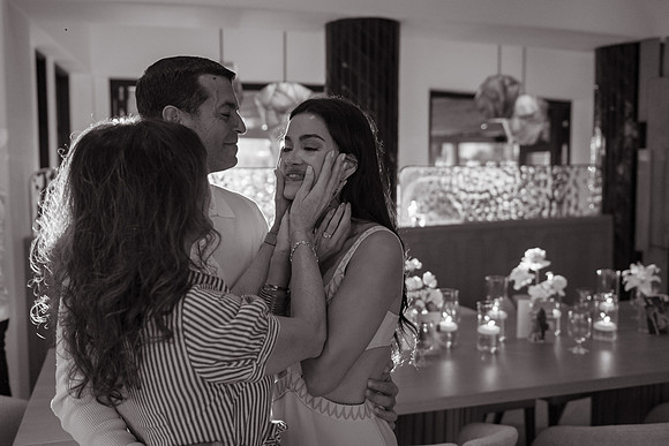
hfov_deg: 54.0
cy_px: 209
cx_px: 316
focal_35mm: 35
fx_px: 657
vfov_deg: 37.5
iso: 2000
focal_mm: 32
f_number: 2.8
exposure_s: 1/500
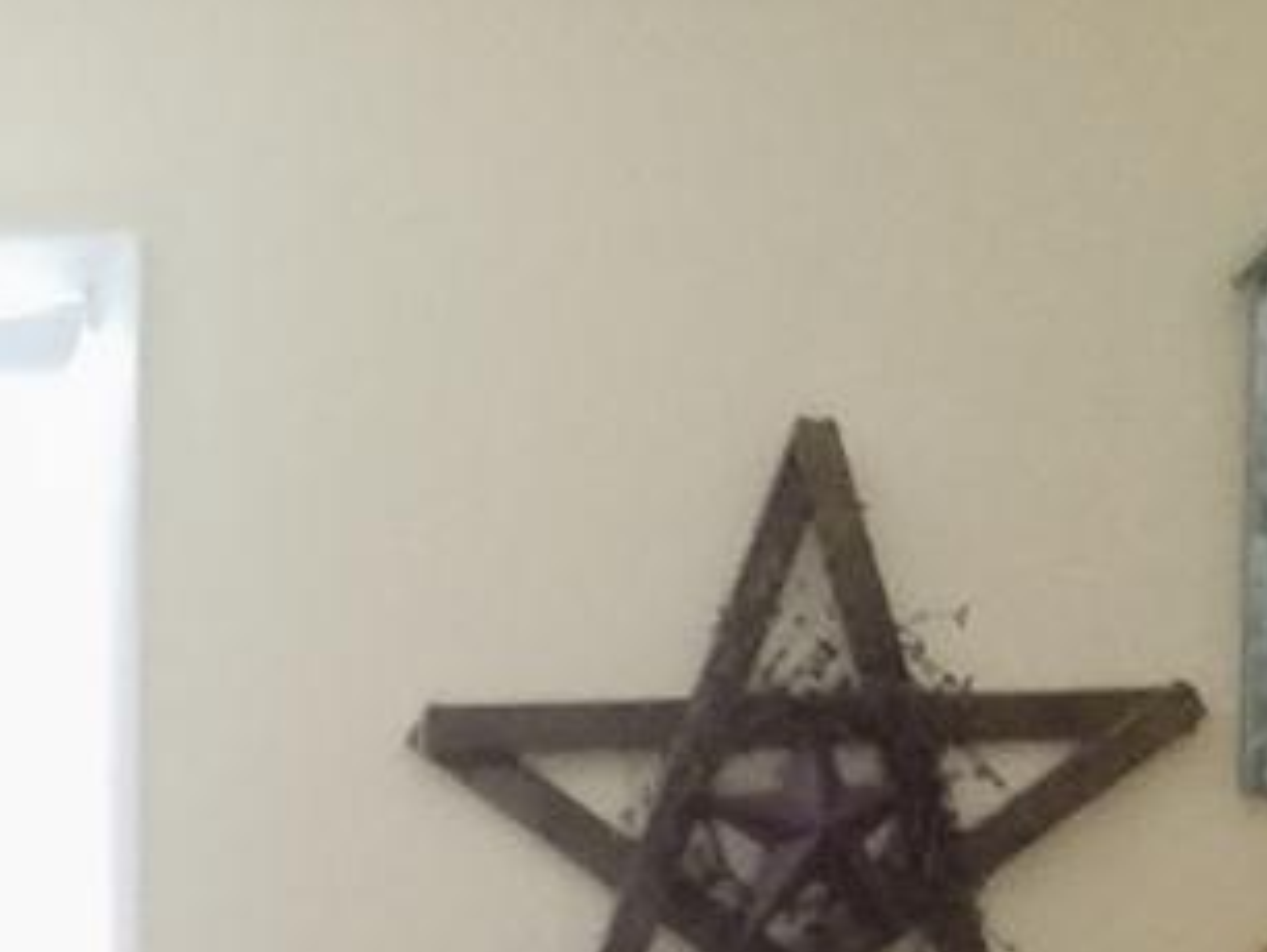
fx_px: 6374
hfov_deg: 11.0
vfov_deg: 8.1
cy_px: 1912
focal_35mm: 174
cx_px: -509
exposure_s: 1/10
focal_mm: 4.2
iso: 250
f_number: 1.7
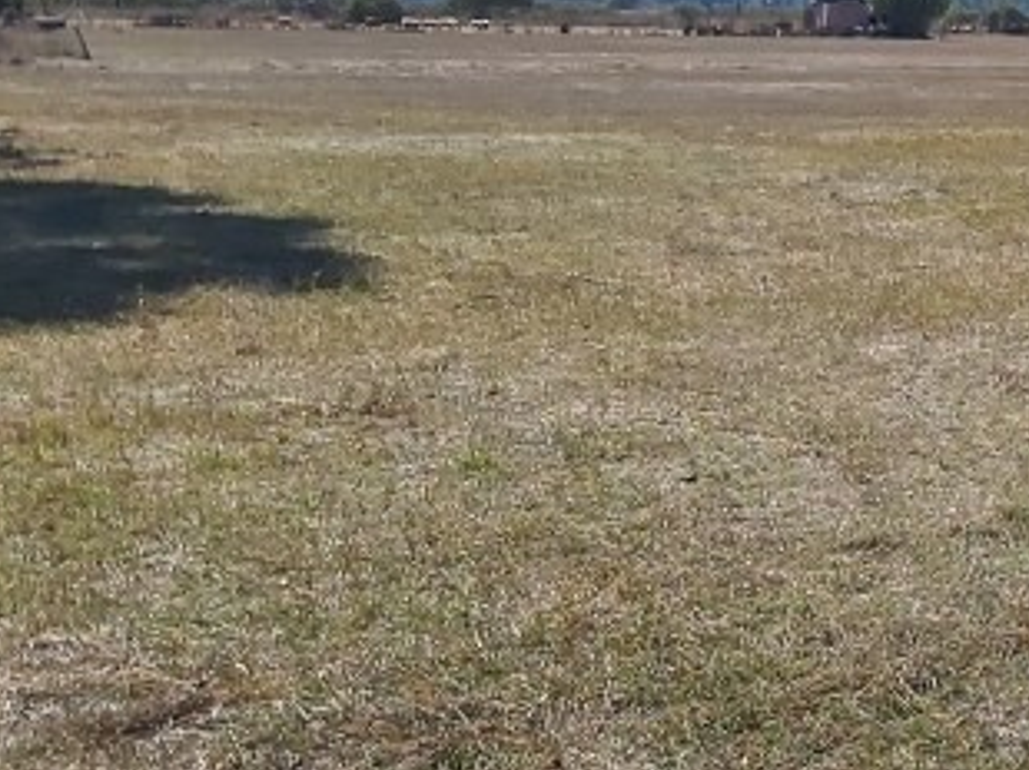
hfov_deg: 19.7
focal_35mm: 86
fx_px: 2554
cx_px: 1550
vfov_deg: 16.9
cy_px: 83
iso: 64
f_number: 1.7
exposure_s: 1/2375
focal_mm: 3.92
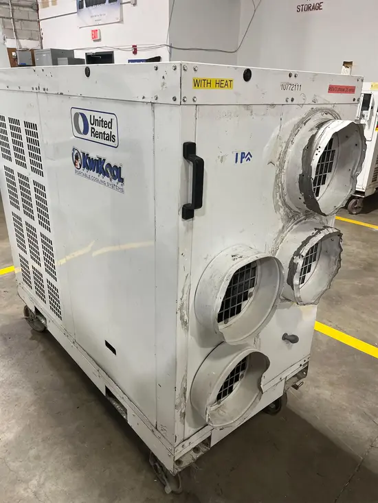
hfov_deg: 53.1
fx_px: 378
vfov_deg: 67.3
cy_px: 252
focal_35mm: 26
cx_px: 189
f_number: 1.6
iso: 160
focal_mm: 5.1
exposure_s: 1/60
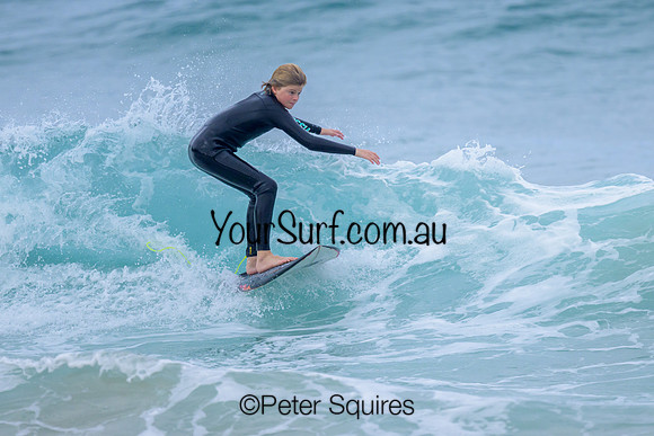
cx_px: 343
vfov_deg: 1.3
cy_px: 193
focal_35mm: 1099
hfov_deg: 1.9
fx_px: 19972
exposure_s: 1/2000
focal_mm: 800
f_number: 6.3
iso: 640
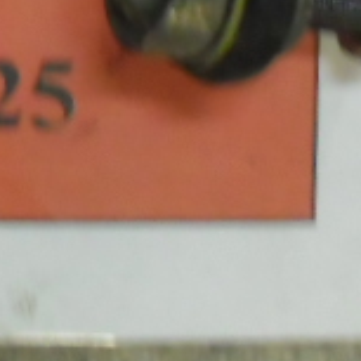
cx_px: -205
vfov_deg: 10.4
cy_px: -231
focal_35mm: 160
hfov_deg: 10.5
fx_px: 1888
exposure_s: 1/22
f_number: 3.5
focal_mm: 4.9
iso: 400
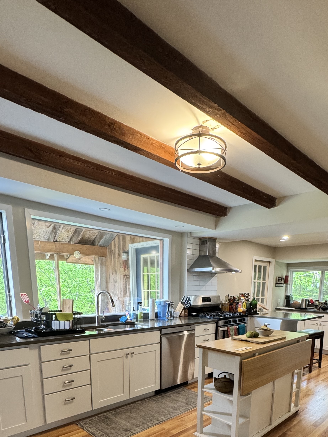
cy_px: 345
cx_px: 181
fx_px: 291
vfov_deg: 67.4
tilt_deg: -11.4
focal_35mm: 23
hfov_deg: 58.8
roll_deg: -0.4
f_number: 2.2
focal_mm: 2.22
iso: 250
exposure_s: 1/60
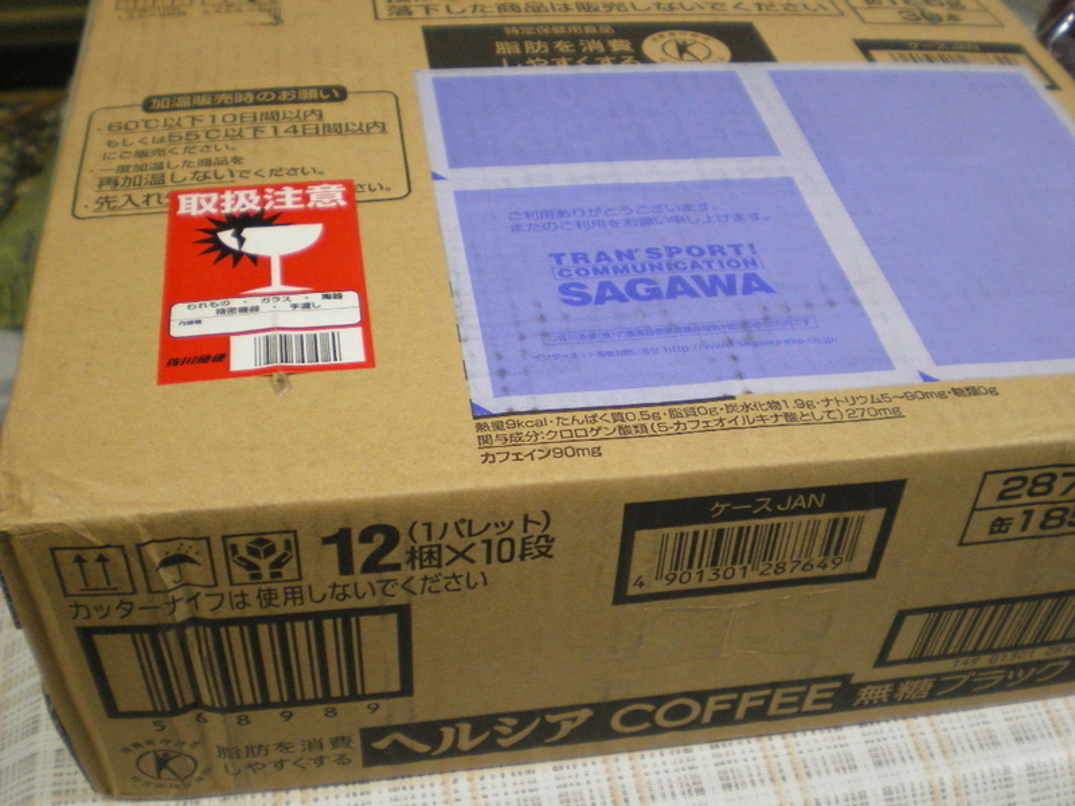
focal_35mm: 38
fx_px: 1180
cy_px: 403
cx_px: 538
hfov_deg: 49.0
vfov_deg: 37.7
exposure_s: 1/30
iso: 320
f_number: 3.1
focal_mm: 6.3
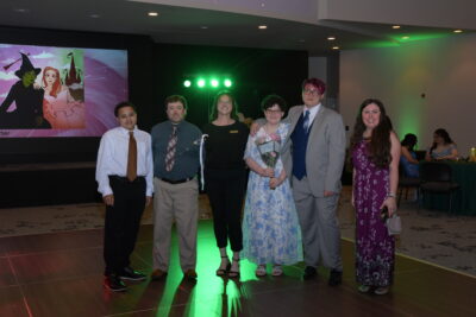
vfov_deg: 29.3
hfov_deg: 42.7
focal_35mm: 46
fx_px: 608
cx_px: 238
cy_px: 158
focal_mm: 46
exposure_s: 1/160
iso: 2500
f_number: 7.1
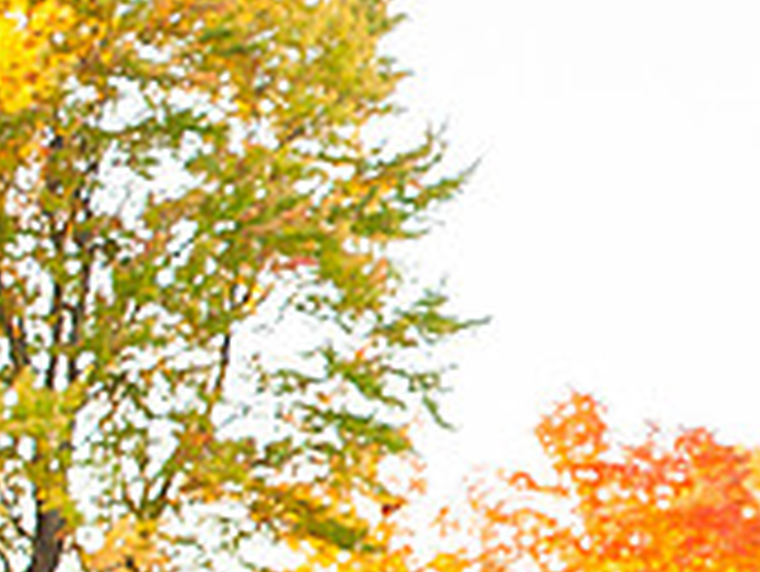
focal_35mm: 128
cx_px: 1091
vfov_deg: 11.5
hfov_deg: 14.5
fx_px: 2812
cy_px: 473
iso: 640
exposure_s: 1/200
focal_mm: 26
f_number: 4.5
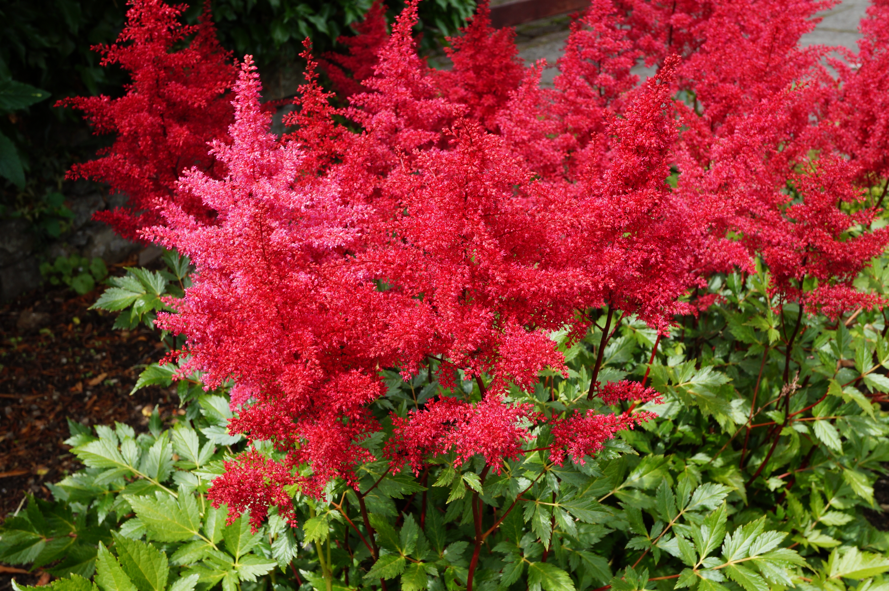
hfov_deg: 43.6
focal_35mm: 45
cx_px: 444
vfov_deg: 29.8
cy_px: 296
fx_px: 1110
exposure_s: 1/125
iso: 200
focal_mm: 30
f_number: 11
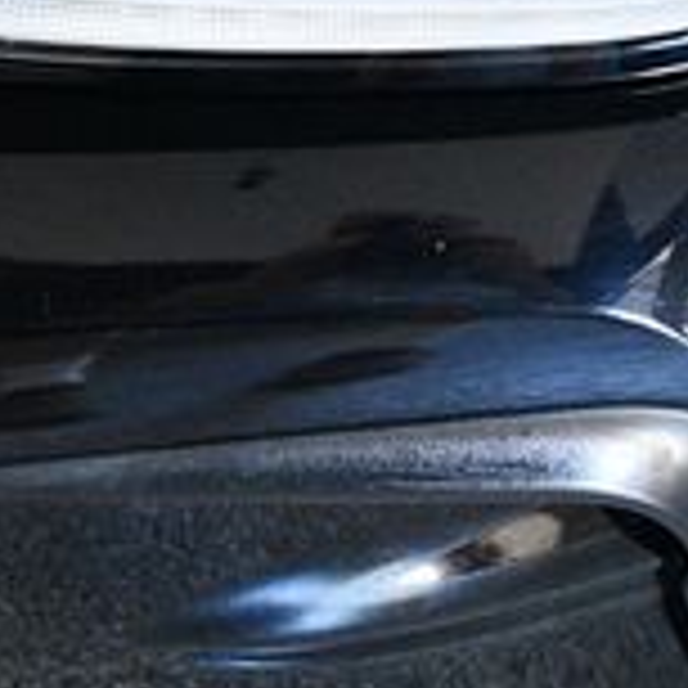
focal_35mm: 128
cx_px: 481
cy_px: 99
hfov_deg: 13.6
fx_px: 2878
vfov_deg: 13.5
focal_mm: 24
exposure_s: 1/125
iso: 3200
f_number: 3.8
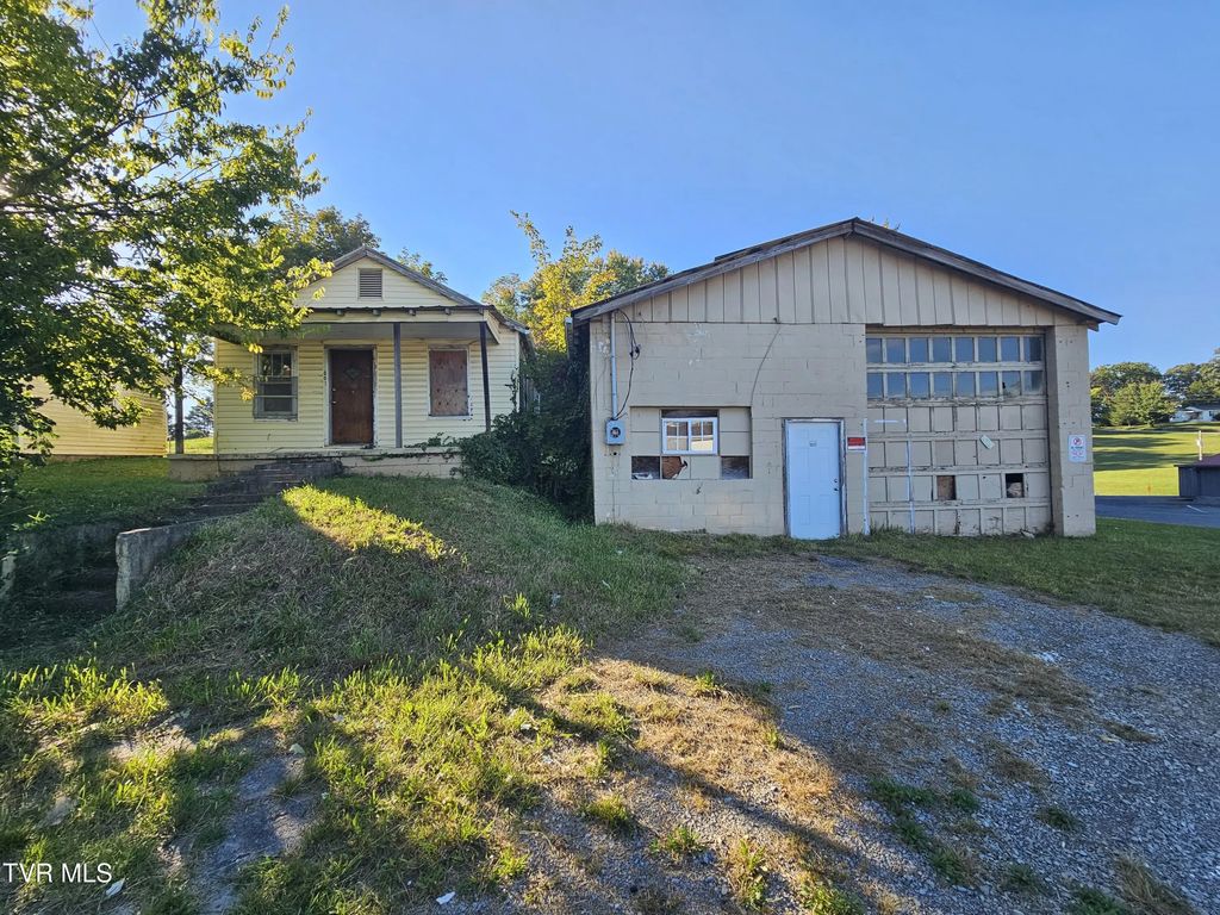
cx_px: 610
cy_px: 458
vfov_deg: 89.9
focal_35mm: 13
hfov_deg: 106.2
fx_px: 458
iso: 50
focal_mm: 2.2
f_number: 2.2
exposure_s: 1/563
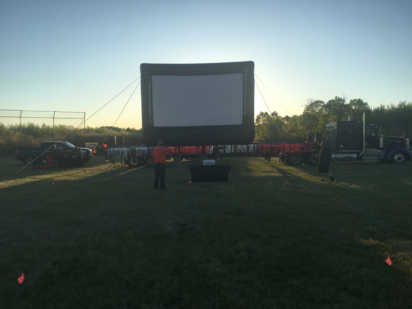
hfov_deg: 61.7
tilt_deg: -1.3
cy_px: 154
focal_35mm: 29
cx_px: 206
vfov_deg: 48.2
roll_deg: -1.6
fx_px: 345
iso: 25
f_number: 2.2
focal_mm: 4.15
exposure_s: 1/950
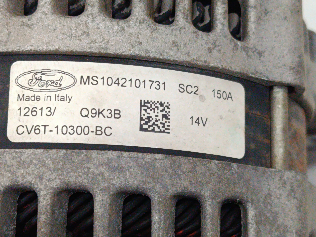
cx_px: 158
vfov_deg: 17.6
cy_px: 118
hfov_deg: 23.3
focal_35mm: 84
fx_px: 767
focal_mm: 5.24
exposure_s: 1/50
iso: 982
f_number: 1.7
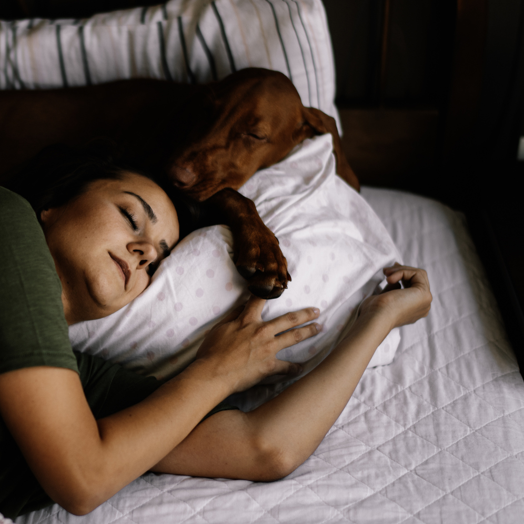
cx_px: 18
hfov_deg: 16.3
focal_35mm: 105
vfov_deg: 16.6
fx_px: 1798
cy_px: 265
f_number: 1.4
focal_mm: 58
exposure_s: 1/640
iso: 250
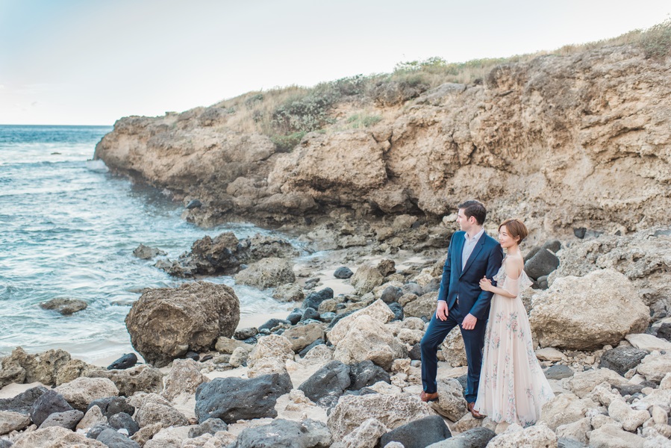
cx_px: 336
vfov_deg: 37.9
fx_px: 653
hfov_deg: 54.4
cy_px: 224
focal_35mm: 35
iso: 200
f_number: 2.5
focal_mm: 35
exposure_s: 1/800
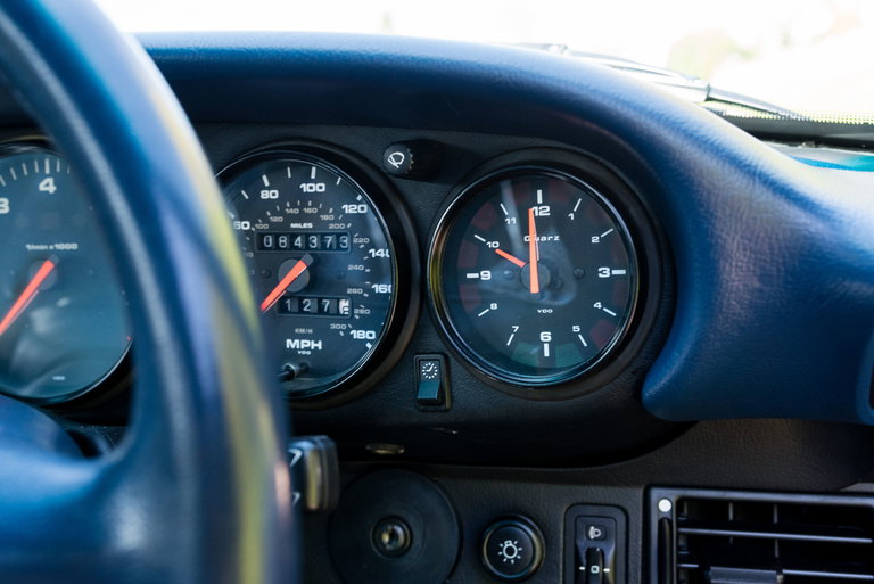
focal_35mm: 35
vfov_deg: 37.9
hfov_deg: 54.4
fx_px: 850
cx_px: 437
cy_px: 292
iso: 1250
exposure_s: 1/40
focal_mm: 35
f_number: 6.3
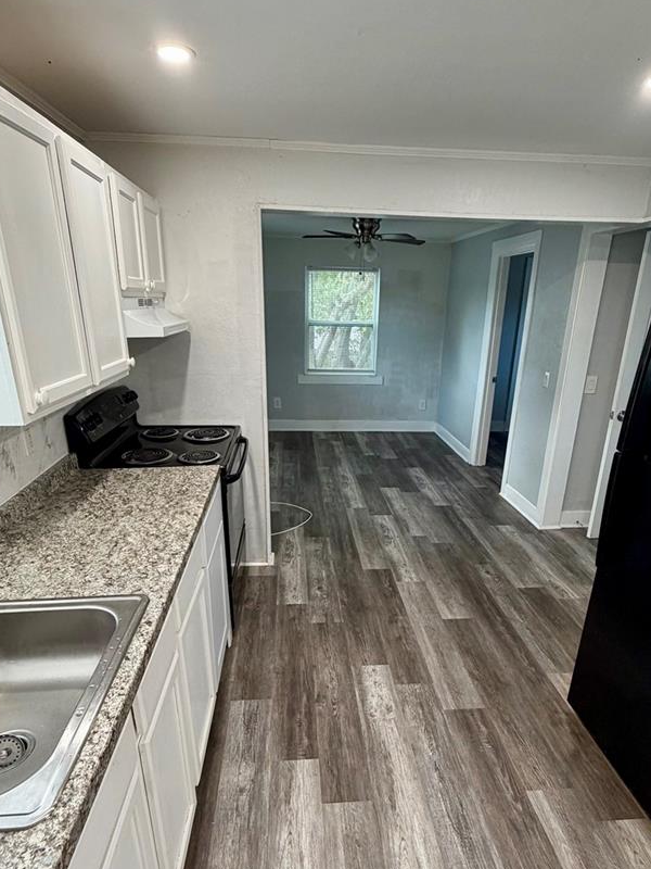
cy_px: 501
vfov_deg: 78.5
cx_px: 332
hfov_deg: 63.4
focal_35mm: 21
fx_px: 527
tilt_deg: -20.9
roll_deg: -0.6
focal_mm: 2.22
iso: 200
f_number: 2.2
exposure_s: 1/60
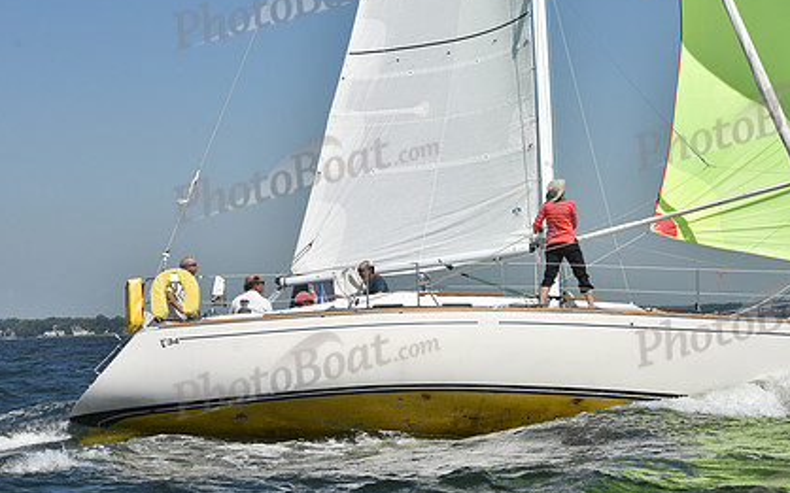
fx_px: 2131
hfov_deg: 20.9
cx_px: 539
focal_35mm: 99
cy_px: 246
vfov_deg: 13.2
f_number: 9
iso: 250
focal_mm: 70
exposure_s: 1/1250
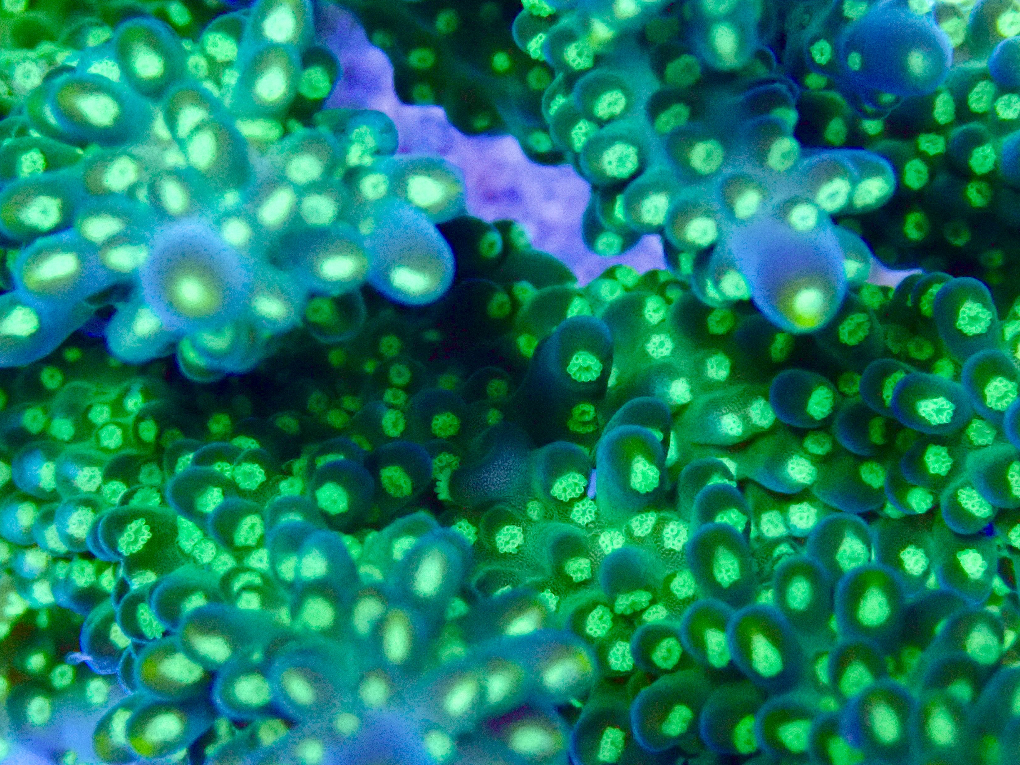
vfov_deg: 13.8
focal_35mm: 107
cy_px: 387
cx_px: 430
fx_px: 3153
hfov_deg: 18.4
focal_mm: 15.66
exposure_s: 1/160
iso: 1600
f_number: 6.3
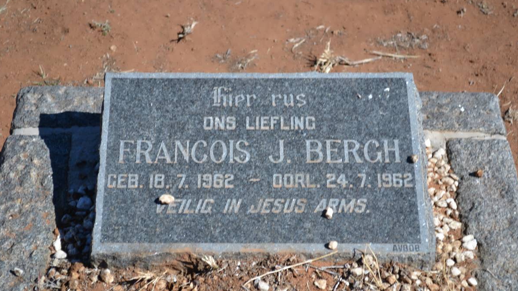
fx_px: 1202
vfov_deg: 13.8
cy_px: 170
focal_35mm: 88
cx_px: 257
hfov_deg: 24.3
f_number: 5.6
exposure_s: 1/125
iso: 140
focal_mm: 55
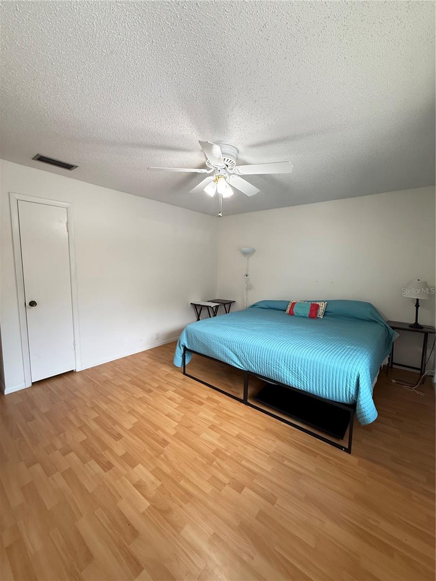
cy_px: 290
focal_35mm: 14
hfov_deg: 85.7
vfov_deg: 102.1
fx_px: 235
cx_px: 218
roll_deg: -1.2
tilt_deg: -5.6
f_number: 2.2
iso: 160
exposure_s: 1/120
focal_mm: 2.22
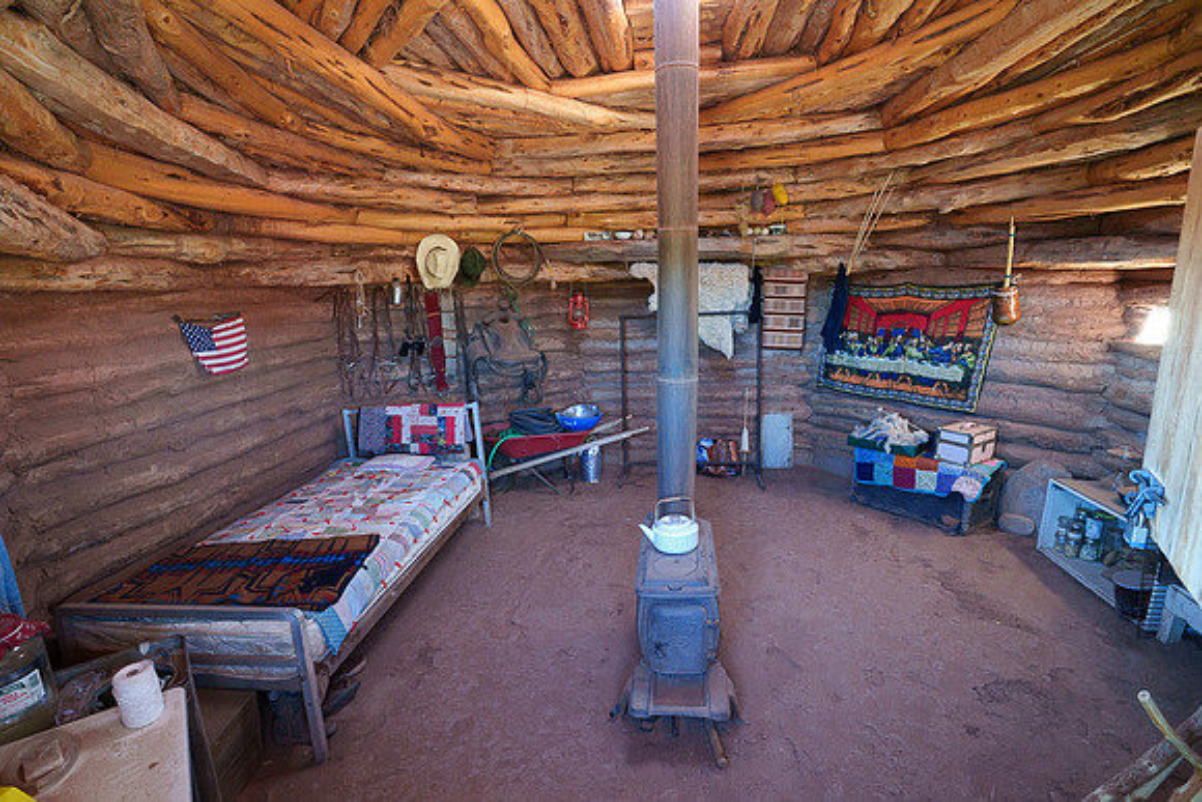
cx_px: 601
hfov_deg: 93.3
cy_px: 401
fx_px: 568
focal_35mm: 17
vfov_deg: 70.5
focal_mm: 17
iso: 1600
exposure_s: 1/10
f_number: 8
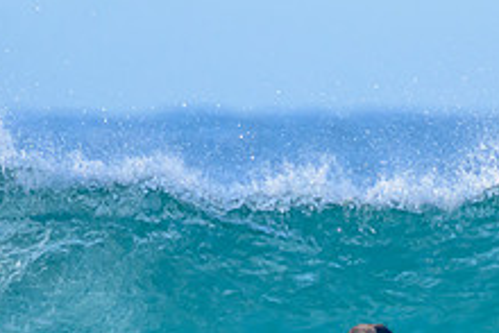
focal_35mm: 2174
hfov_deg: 0.9
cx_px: 388
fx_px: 30153
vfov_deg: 0.6
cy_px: 418
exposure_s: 1/2000
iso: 3200
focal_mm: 800
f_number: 11
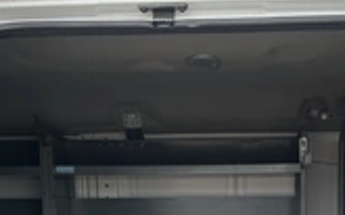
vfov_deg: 16.7
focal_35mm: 72
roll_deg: +1.9
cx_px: 224
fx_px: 677
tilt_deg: -4.9
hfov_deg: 28.5
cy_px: 305
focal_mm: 3
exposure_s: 1/310
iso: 25
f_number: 1.8
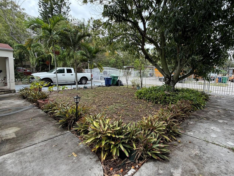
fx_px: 122
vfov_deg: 71.5
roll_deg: -1.0
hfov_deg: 87.3
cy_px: 81
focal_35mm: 18
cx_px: 131
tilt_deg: -5.9
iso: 50
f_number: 2.2
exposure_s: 1/340
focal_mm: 2.22
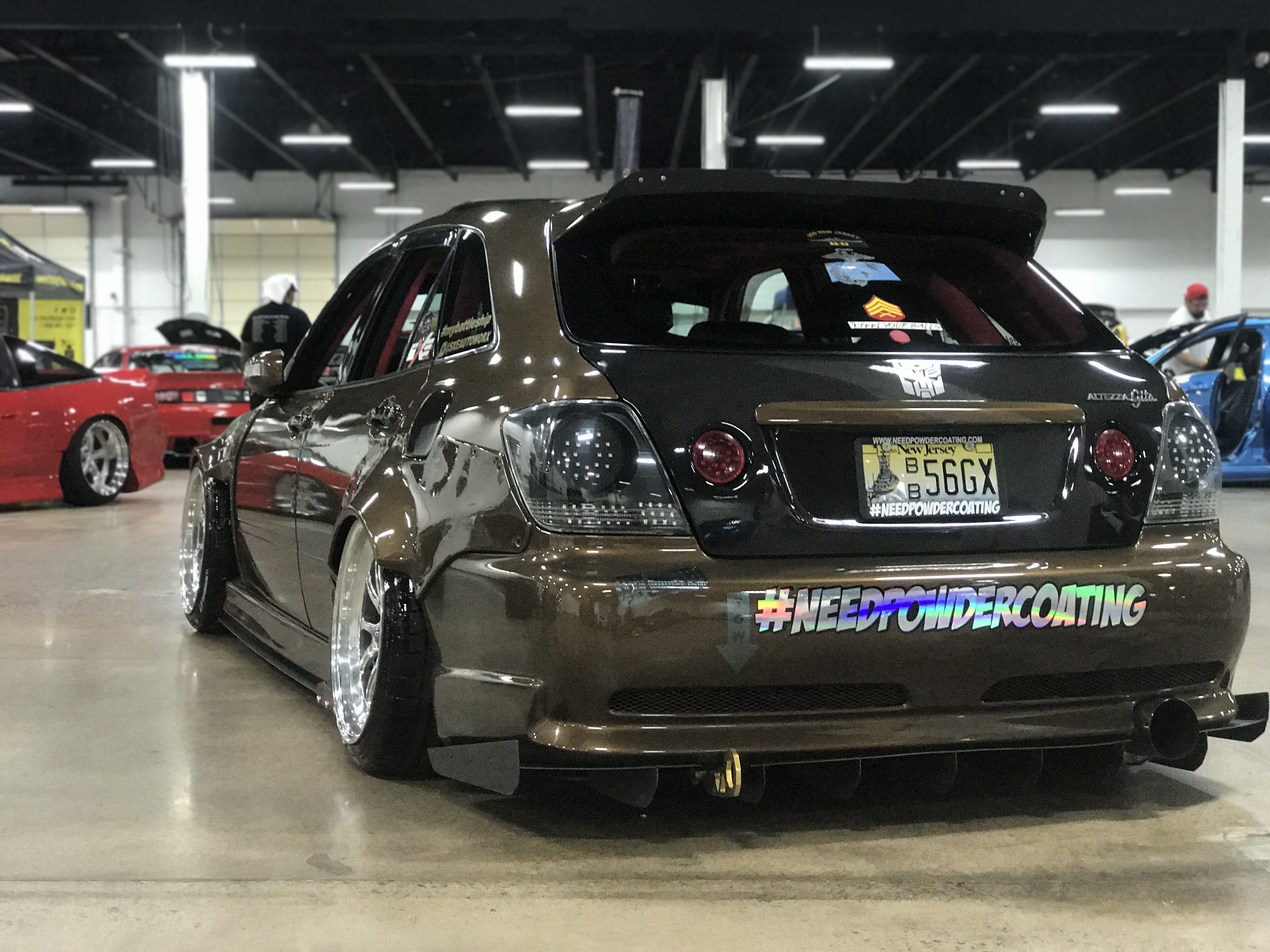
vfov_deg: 25.7
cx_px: 635
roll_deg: +0.5
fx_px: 2091
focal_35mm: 57
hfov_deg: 33.8
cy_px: 476
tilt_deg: -2.4
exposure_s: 1/60
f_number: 2.8
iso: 400
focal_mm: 6.6
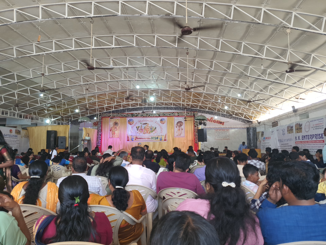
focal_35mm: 26
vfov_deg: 53.1
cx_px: 163
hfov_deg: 67.3
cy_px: 122
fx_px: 245
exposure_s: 1/100
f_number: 1.5
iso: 80
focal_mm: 4.3
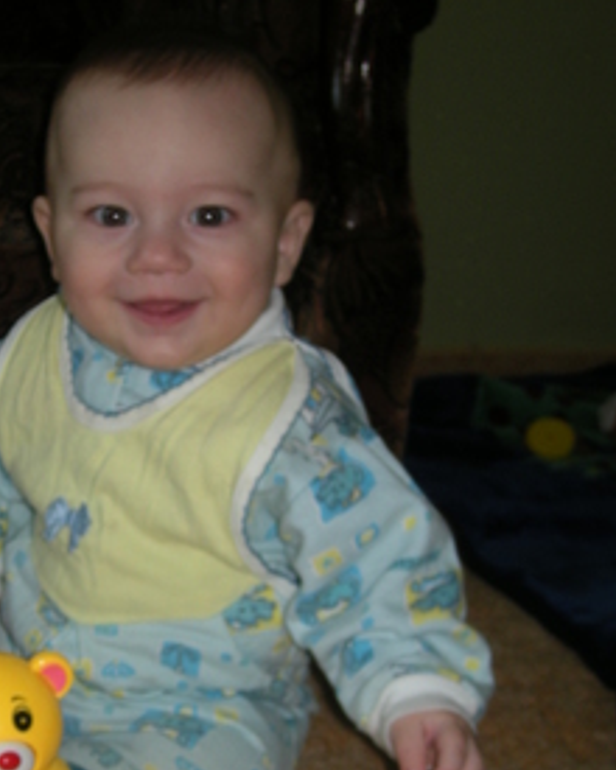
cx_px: 157
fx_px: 1276
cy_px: 487
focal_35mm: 56
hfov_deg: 26.8
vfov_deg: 33.4
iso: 64
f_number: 2.8
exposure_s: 1/30
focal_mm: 5.7
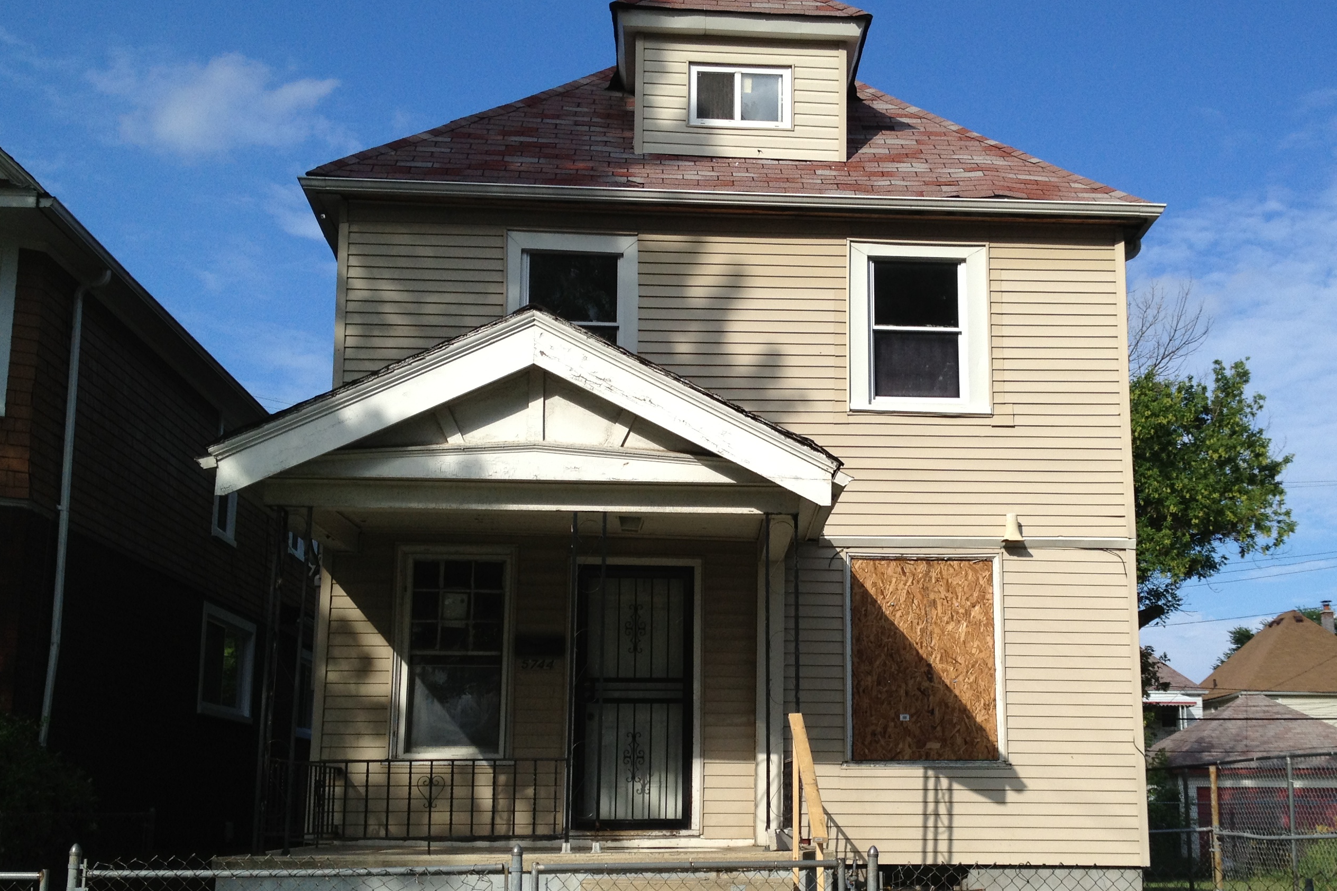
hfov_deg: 41.7
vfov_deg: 28.6
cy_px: 525
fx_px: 1745
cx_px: 815
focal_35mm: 47
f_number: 2.4
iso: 50
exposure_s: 1/1972
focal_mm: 4.28
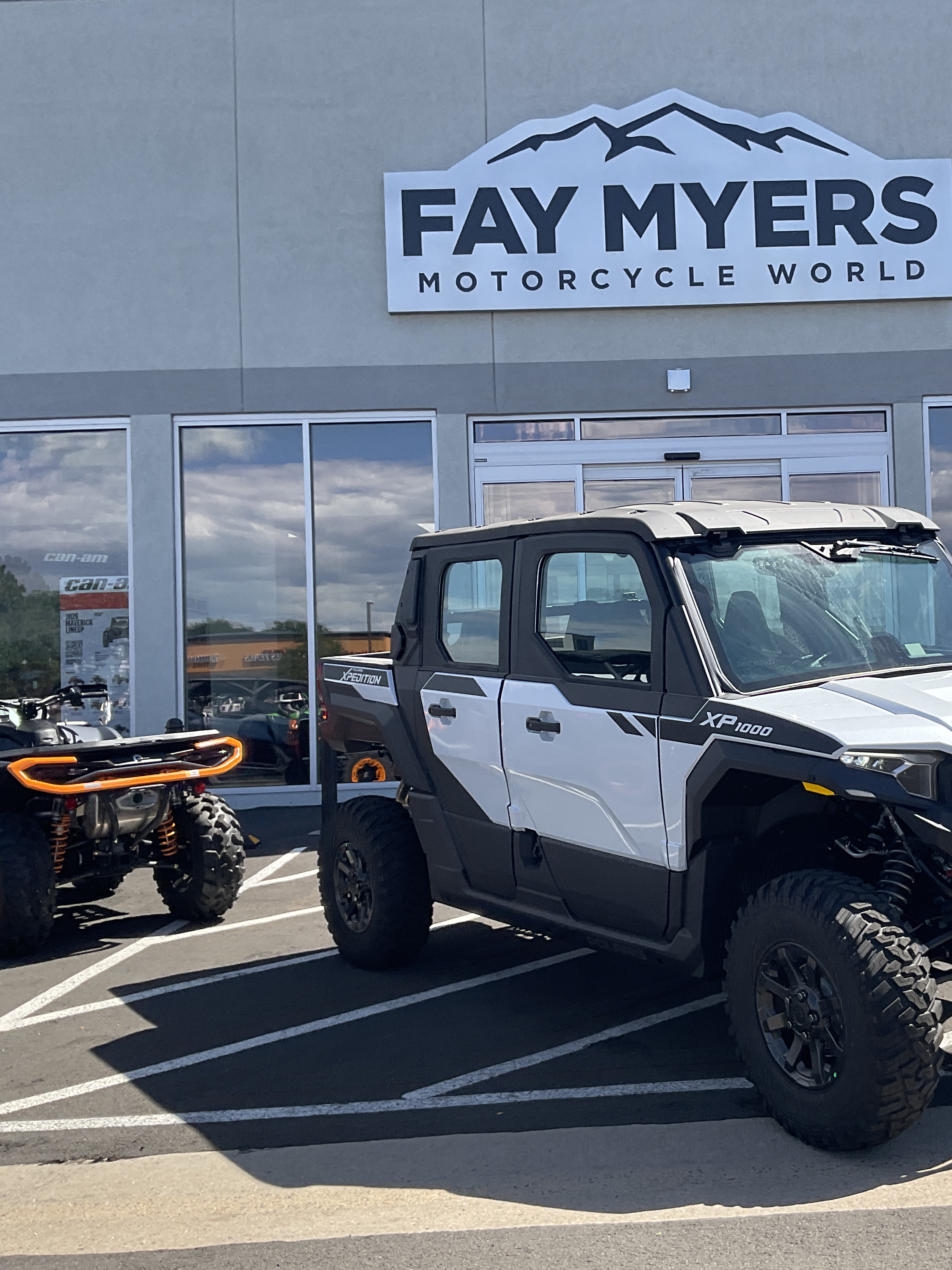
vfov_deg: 47.9
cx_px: 729
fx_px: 1430
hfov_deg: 35.9
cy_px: 638
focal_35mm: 39
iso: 16
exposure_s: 1/739
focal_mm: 3
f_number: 1.8
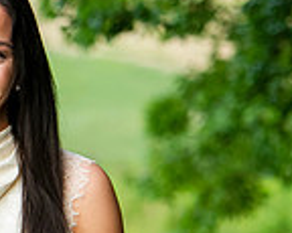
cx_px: -237
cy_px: 155
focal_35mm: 523
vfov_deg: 3.0
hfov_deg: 3.7
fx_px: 4517
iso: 250
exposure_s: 1/640
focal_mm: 95
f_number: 3.5
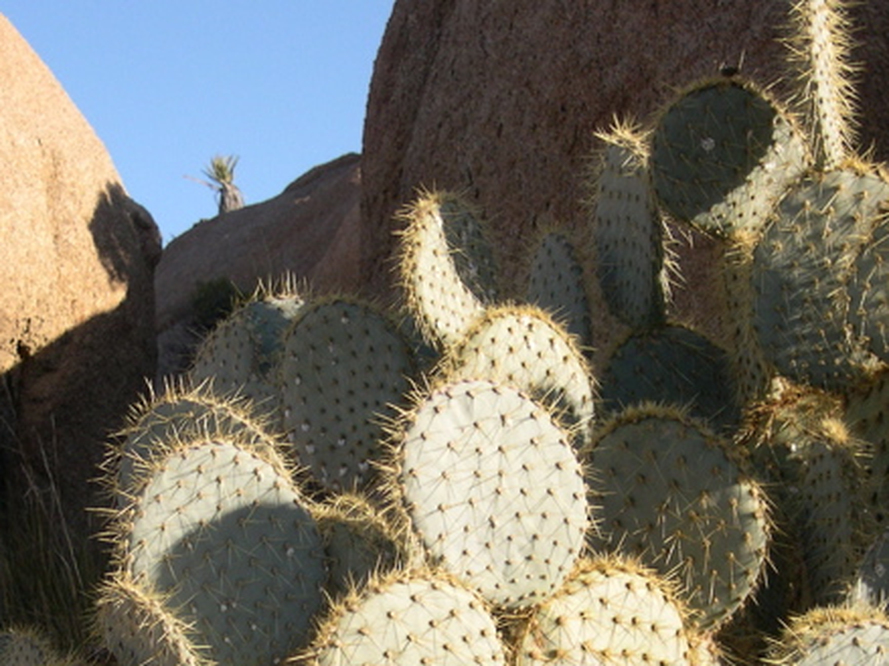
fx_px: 2901
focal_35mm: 113
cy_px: 478
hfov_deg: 17.4
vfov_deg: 13.1
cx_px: 263
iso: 100
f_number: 3.5
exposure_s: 1/625
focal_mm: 13.2
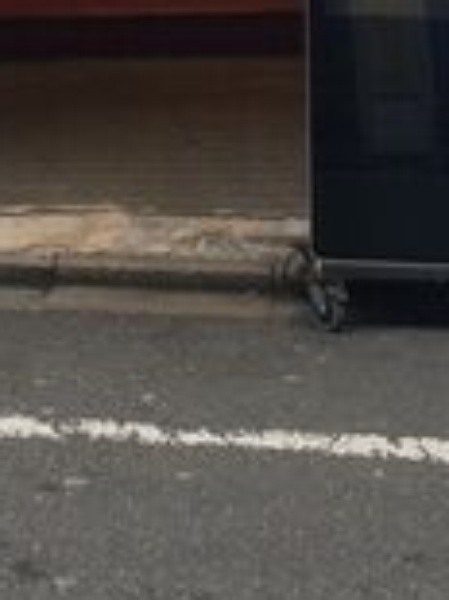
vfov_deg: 14.9
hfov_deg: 12.1
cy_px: -372
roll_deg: +2.4
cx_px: -46
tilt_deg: +2.3
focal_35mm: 120
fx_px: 2078
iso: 40
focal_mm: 4.15
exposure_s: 1/120
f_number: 2.2
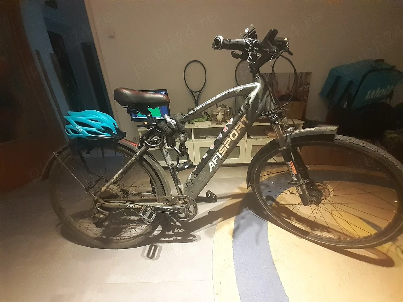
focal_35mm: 13
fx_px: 151
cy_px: 151
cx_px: 202
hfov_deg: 106.2
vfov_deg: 89.9
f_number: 2.2
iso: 250
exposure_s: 1/25
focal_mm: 1.13
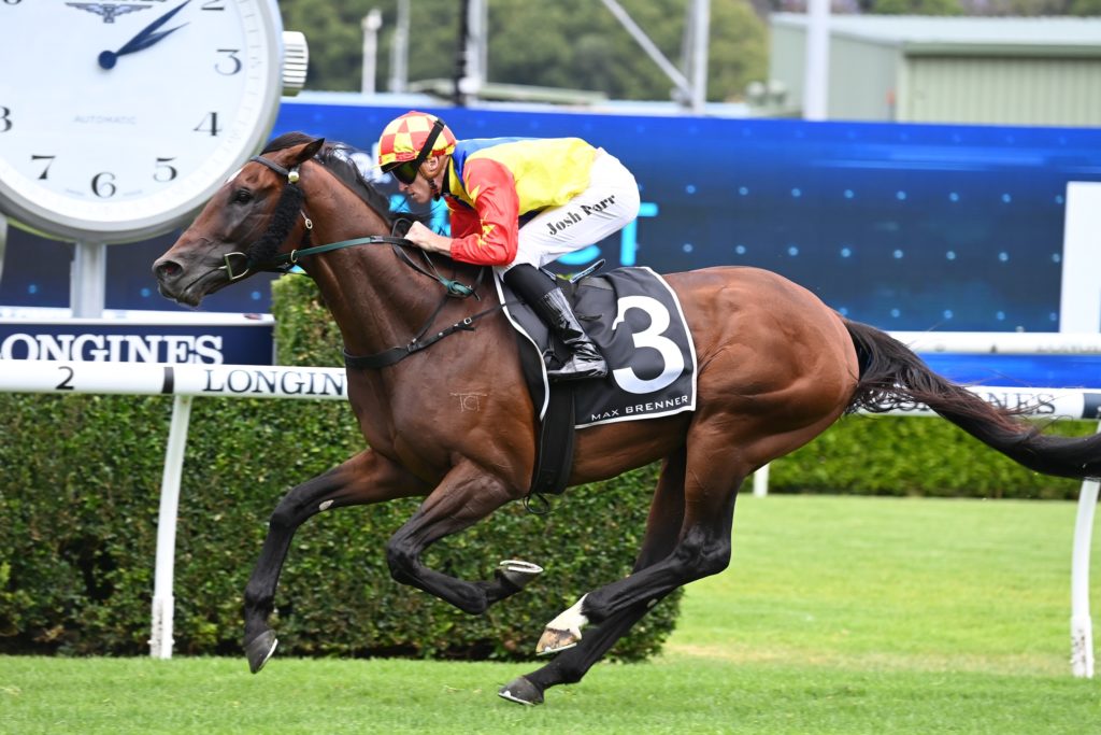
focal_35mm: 260
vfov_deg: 5.3
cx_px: 550
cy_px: 368
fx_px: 7952
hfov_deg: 7.9
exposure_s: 1/1600
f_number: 5.6
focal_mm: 260
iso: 1250
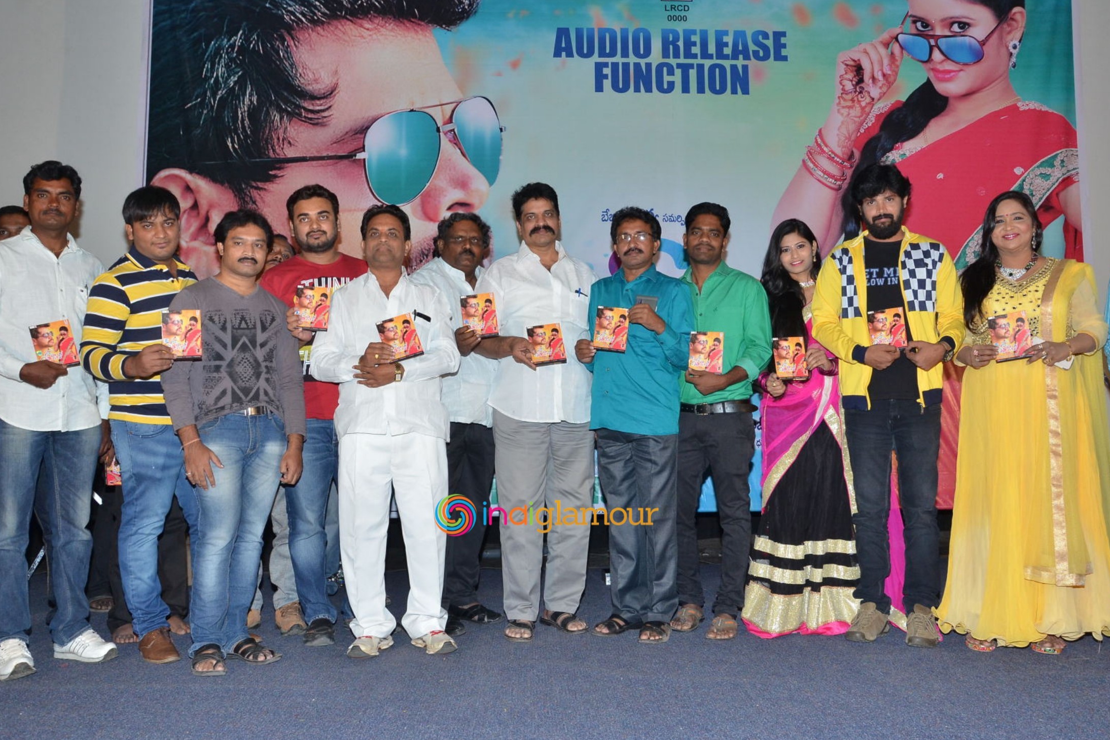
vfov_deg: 40.5
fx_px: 1002
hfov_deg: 57.9
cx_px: 546
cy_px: 364
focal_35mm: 33
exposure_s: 1/125
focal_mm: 21
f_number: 6.3
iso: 1000
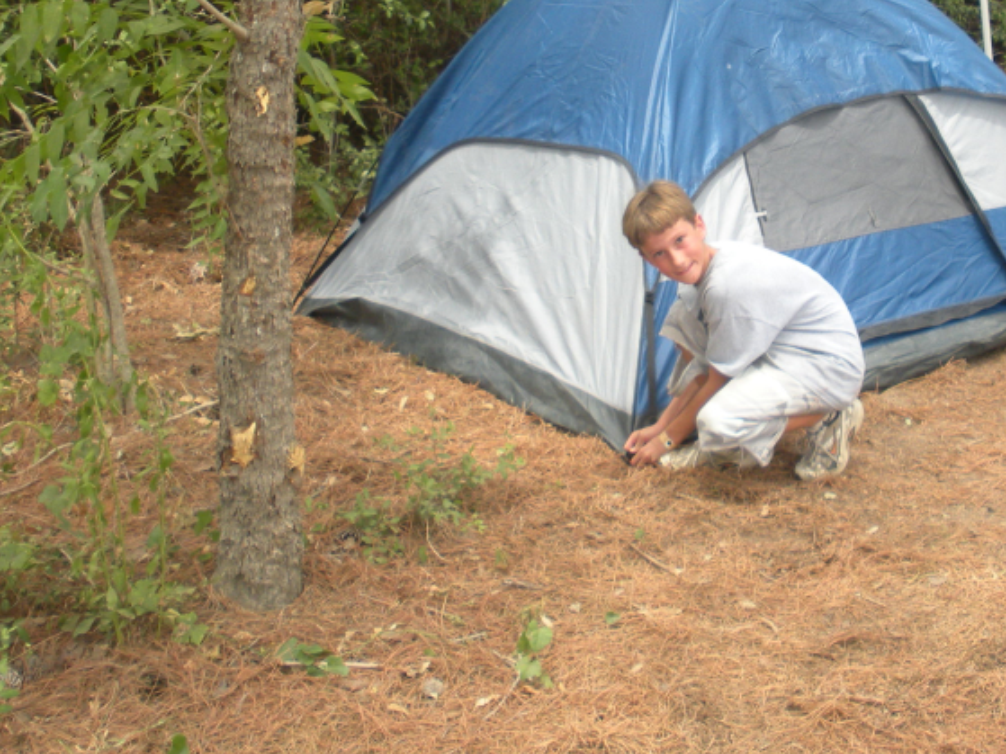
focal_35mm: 66
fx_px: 1918
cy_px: 146
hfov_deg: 28.6
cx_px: 833
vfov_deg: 21.9
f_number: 3.5
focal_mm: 6.3
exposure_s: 1/118
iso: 88
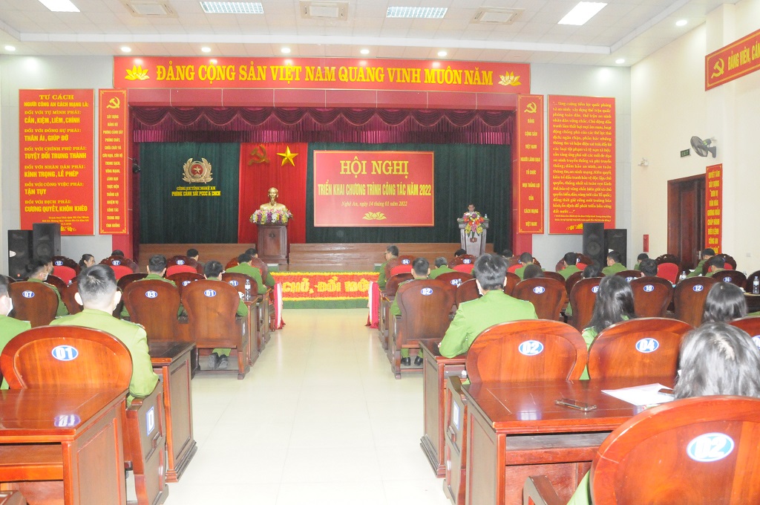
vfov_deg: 47.8
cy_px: 252
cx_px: 380
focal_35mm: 27
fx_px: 569
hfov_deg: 67.4
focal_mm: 18
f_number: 7.1
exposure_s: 1/60
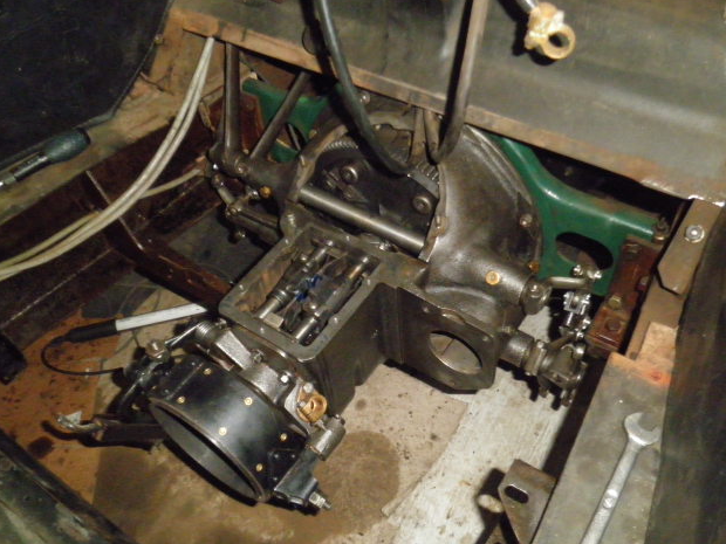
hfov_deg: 56.8
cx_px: 370
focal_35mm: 32
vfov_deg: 44.2
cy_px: 274
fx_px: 671
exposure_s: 1/50
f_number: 8.2
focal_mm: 5.5
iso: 800
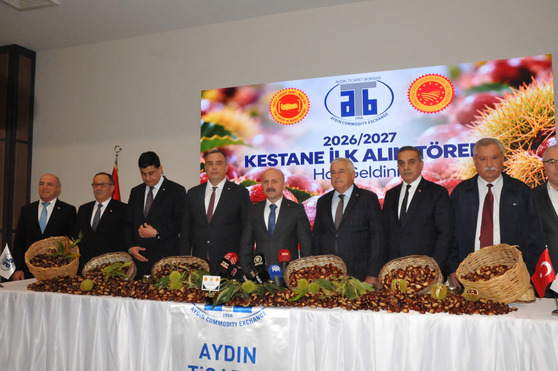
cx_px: 279
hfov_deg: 62.0
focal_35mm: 30
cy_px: 186
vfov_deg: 43.5
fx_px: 464
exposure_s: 1/250
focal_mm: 20
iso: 3200
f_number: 8
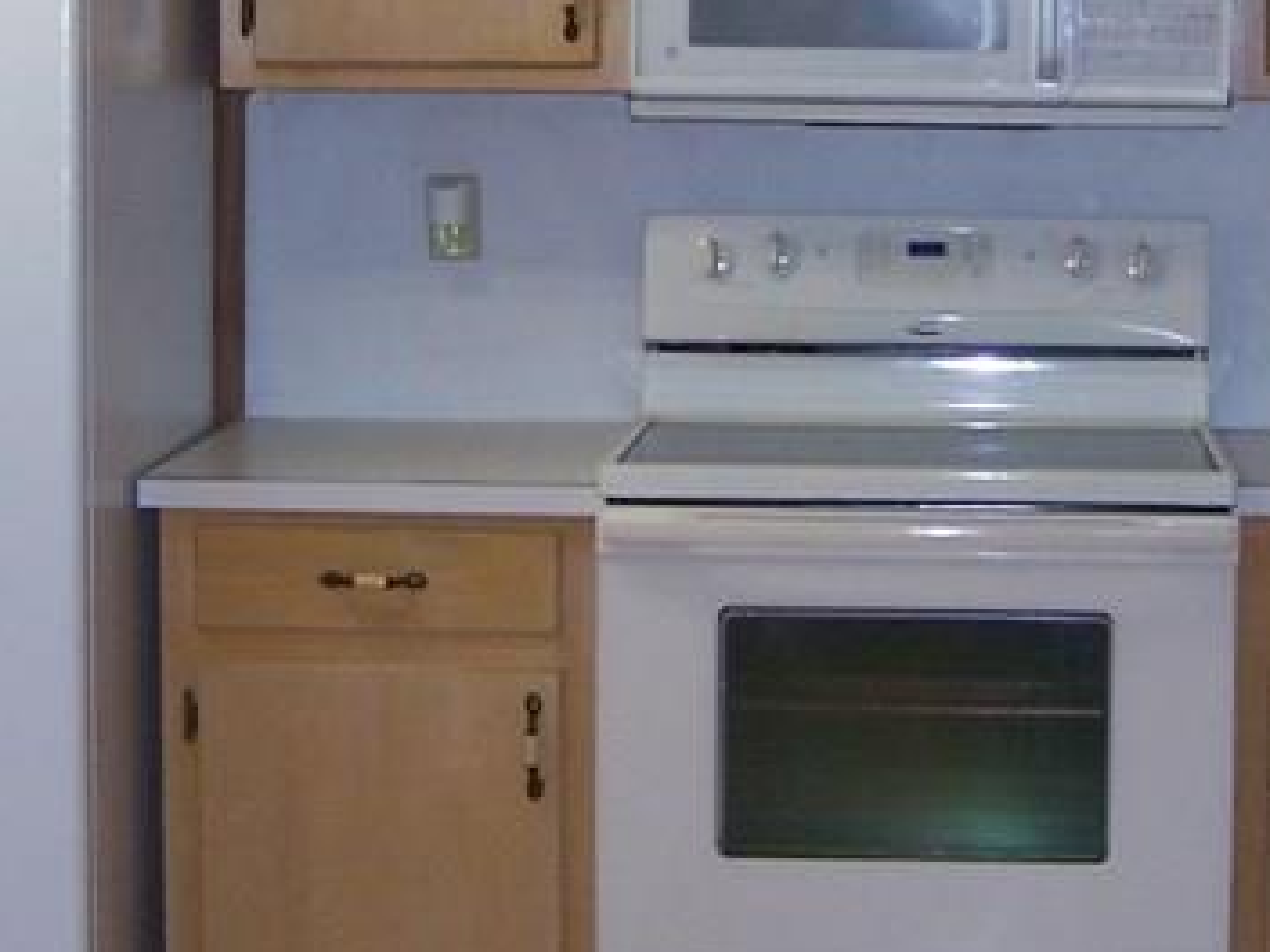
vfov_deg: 15.3
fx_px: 3522
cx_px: 747
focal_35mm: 96
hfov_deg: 20.4
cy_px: 220
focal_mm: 5.5
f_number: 2.8
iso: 140
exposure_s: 1/60
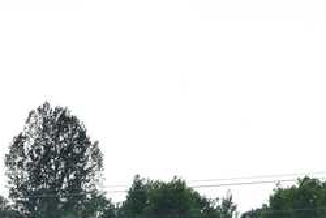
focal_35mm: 423
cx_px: 1
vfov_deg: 3.2
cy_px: 370
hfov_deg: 4.9
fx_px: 3829
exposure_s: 1/500
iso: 360
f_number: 11
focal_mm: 55
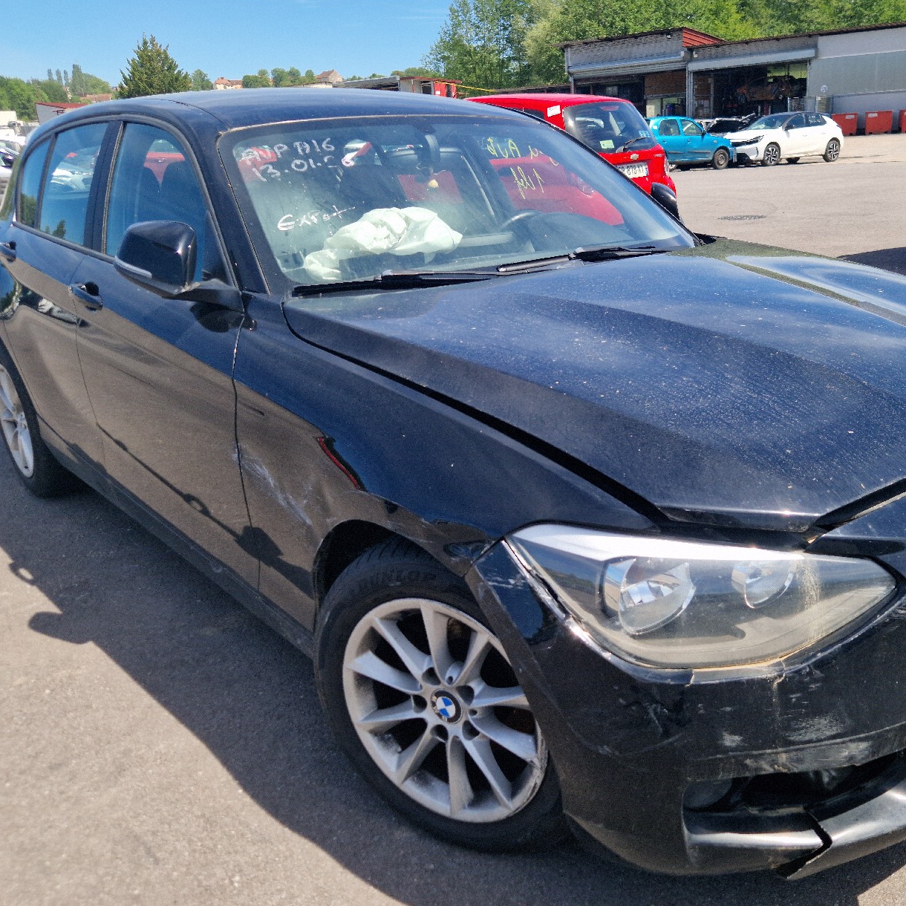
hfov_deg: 50.6
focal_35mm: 32
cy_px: 448
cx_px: 562
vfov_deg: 51.1
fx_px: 948
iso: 50
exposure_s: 1/1000
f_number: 1.8
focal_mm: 5.4
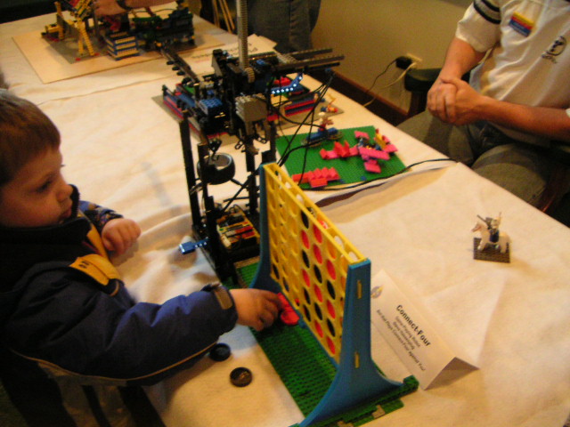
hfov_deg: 50.1
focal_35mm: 37
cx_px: 285
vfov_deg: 38.7
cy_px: 214
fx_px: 609
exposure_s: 1/30
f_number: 2.8
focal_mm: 4.8
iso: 400
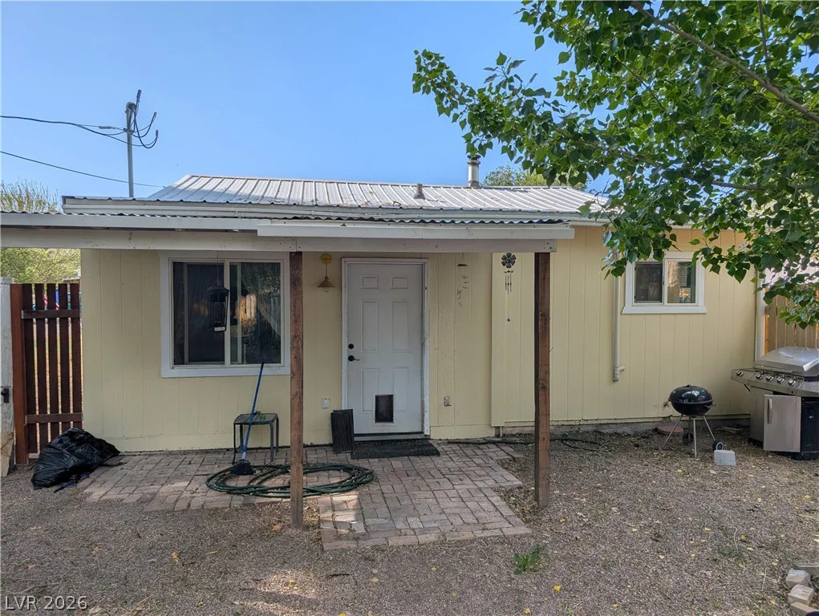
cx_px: 410
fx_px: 568
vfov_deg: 56.9
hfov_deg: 71.5
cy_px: 308
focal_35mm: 24
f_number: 1.68
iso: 21
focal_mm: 6.9
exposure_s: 1/7576
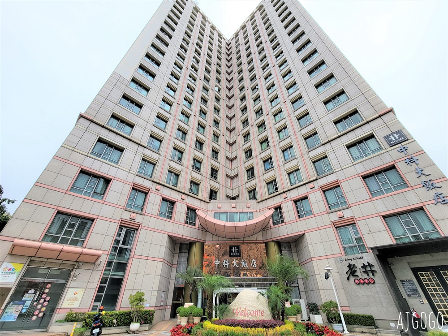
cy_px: 168
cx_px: 224
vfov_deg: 89.9
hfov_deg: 106.2
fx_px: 168
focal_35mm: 13
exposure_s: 1/1789
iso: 50
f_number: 2.2
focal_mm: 2.2
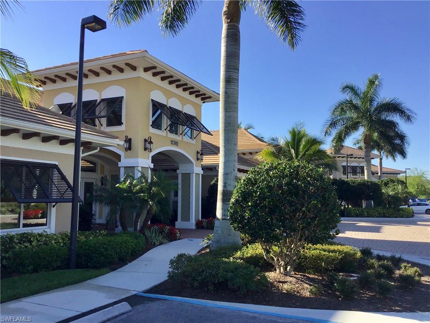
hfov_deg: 58.4
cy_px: 162
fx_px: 385
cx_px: 215
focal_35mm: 31
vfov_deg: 45.4
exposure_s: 1/831
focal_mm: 3.3
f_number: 2.4
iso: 25
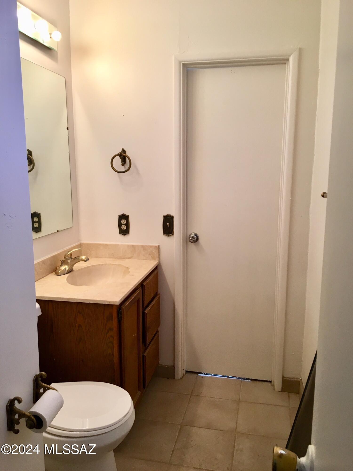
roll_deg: -1.0
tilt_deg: -11.7
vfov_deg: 61.7
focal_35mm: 29
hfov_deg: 48.2
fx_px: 394
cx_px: 176
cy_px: 236
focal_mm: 4.15
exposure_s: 1/30
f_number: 2.2
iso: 32
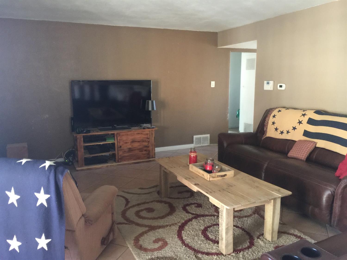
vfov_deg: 48.2
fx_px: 291
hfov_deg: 61.7
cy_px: 130
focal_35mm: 29
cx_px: 174
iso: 80
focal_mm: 4.15
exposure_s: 1/4
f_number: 2.2
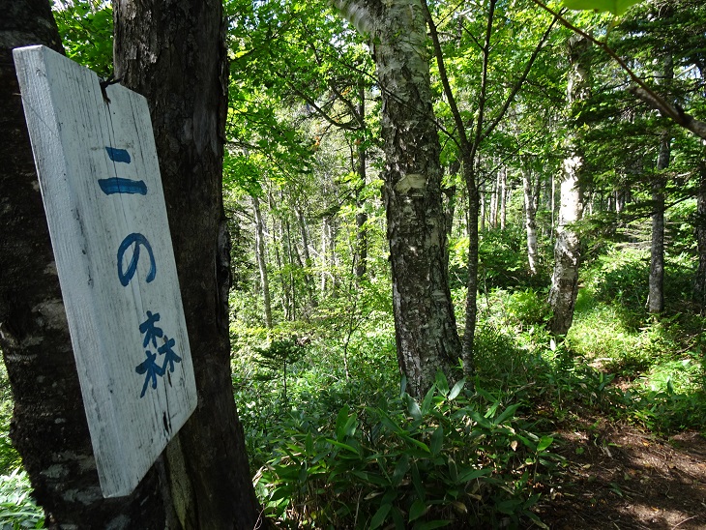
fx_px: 490
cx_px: 353
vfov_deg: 56.8
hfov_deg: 71.6
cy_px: 265
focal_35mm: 24
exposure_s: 1/80
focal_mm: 4.1
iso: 80
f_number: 3.5
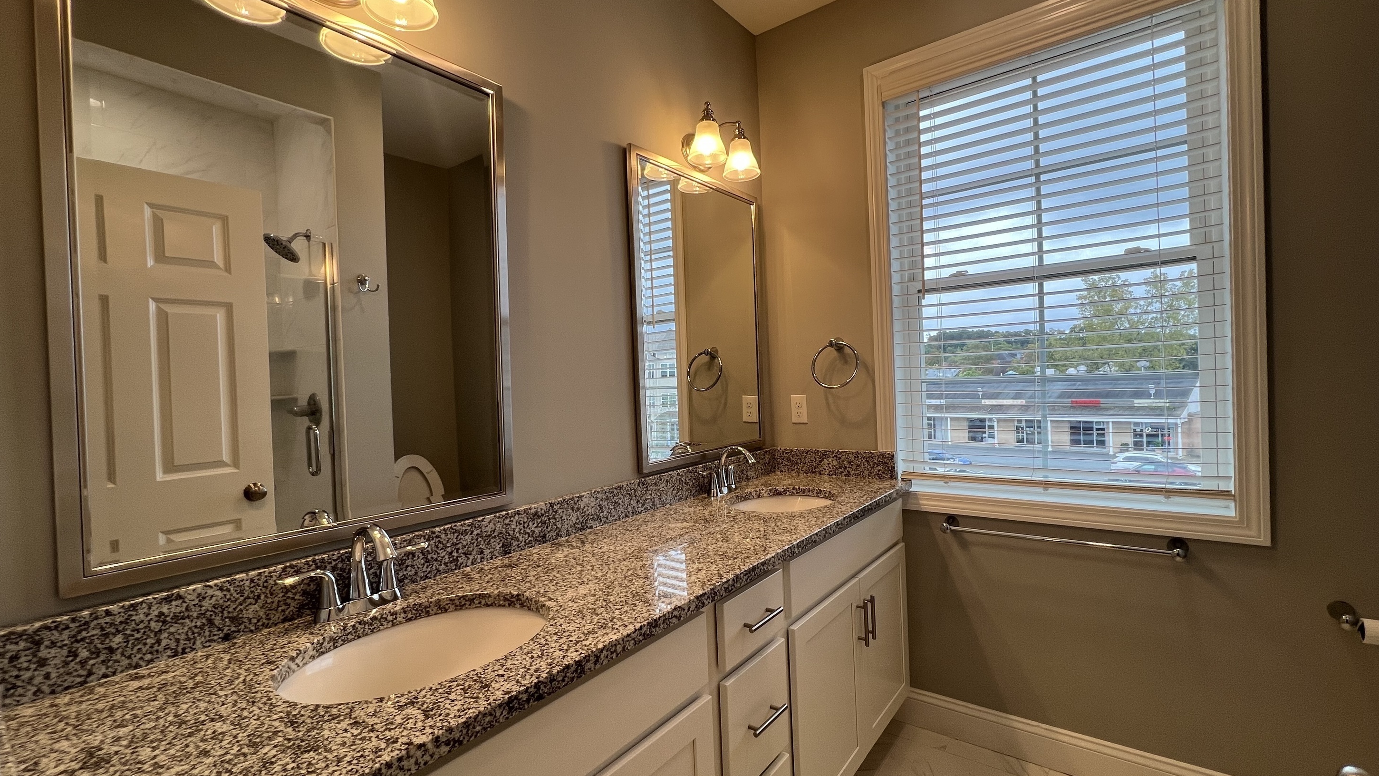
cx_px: 690
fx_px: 548
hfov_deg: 103.0
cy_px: 395
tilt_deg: -2.4
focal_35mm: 15
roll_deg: +2.8
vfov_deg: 70.5
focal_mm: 1.57
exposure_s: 1/120
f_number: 1.8
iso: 64
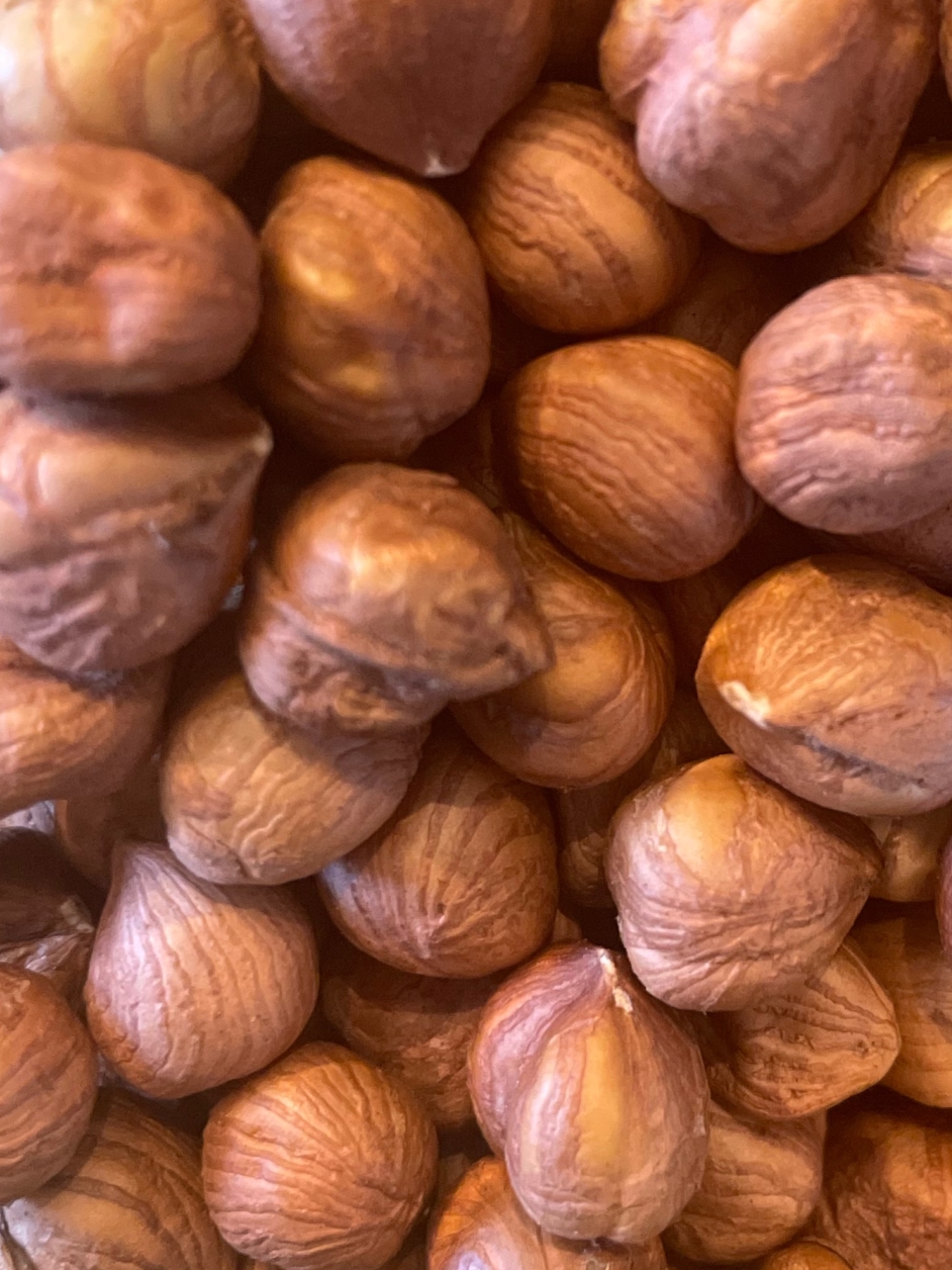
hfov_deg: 27.3
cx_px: 675
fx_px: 1943
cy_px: 487
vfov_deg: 36.0
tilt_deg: -85.1
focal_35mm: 53
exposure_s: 1/33
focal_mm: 4.2
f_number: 1.6
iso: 500
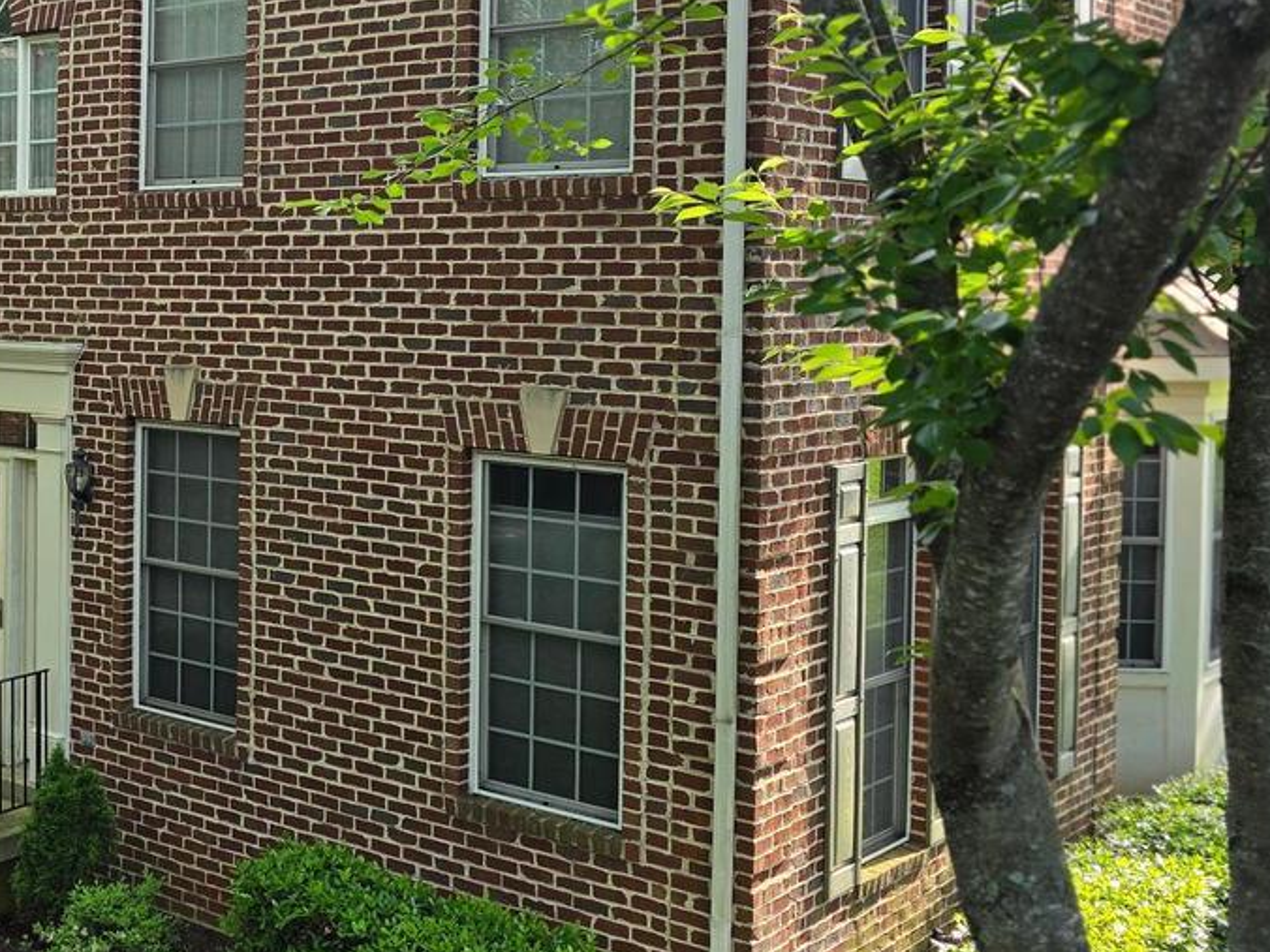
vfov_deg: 29.5
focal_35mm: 49
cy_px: 349
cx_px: 54
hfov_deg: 35.8
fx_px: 1798
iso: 16
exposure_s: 1/120
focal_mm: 6.3
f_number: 1.7
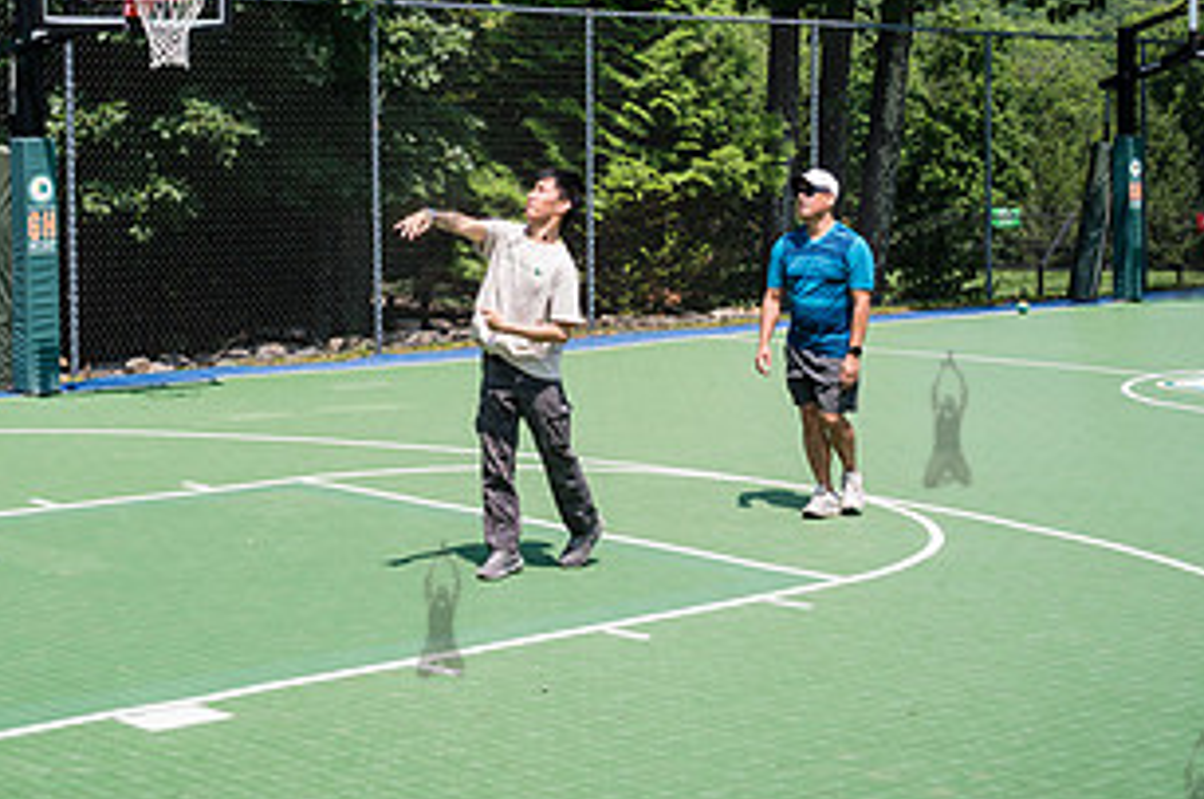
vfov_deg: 20.1
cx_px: 437
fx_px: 2237
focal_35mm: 67
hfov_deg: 30.0
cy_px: 228
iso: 100
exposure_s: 1/500
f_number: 4.5
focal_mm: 35
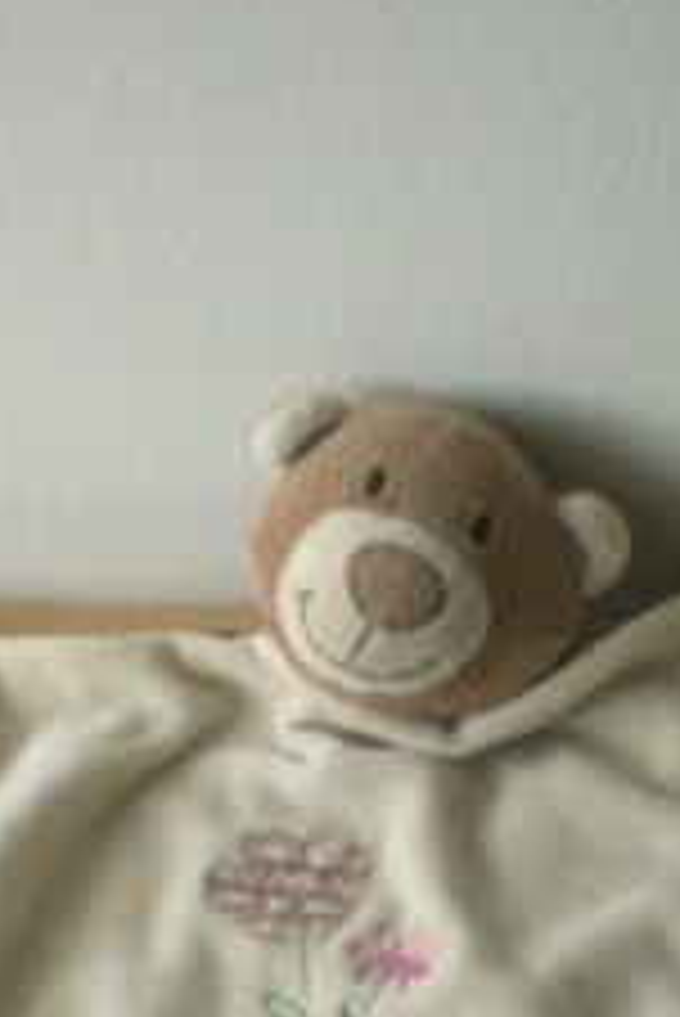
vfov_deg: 21.9
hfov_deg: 15.0
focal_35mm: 91
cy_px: 896
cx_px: 356
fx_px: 2574
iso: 200
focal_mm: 6.3
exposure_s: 1/17.4
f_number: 3.1
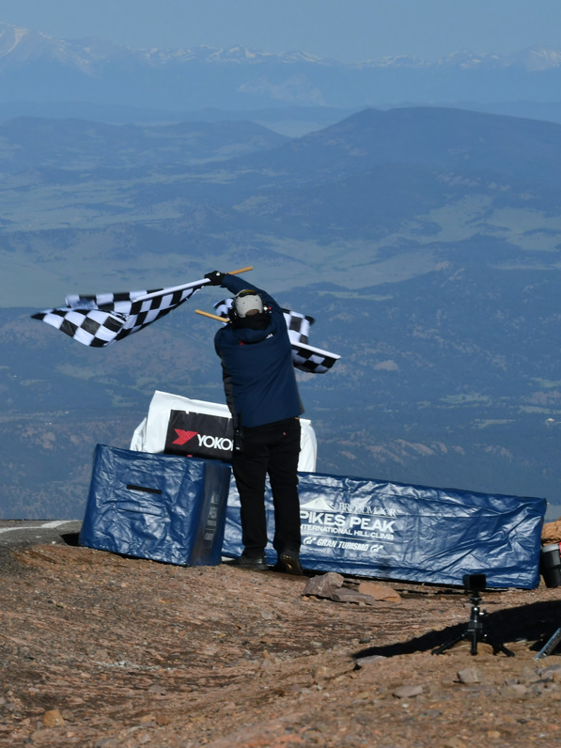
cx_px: 19
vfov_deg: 7.3
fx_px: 5872
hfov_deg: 5.5
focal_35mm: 272
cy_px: 373
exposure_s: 1/500
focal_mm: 125
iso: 400
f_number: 14
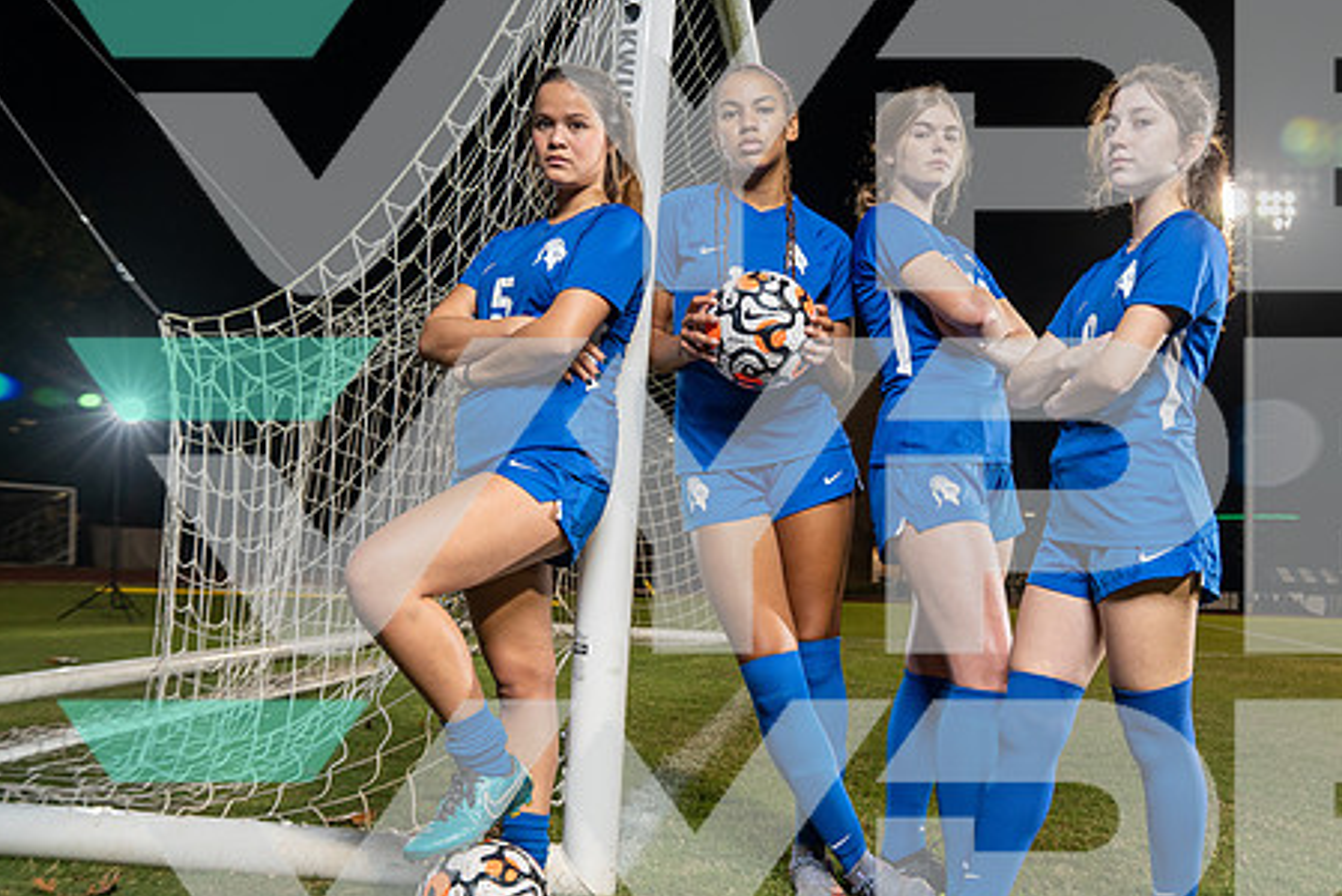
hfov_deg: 59.6
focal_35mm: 31
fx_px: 1156
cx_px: 828
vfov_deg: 42.3
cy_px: 497
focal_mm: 24
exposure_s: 1/125
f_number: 4
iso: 640
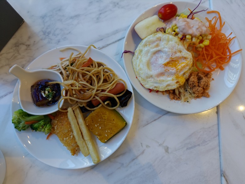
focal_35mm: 23
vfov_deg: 58.9
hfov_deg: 73.9
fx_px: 163
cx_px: 122
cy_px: 92
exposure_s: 1/120
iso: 320
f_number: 1.5
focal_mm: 7.73
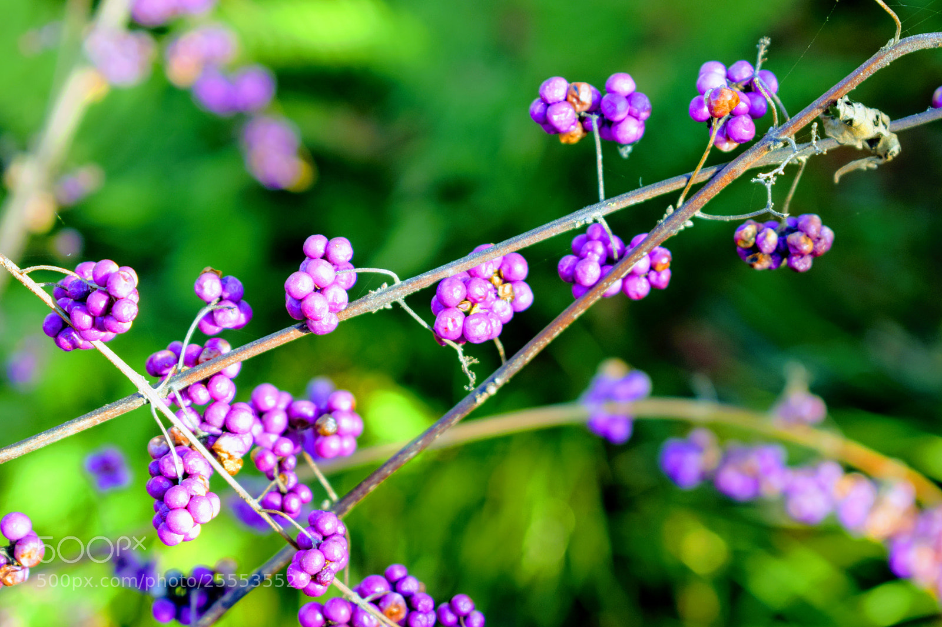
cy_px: 314
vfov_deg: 16.5
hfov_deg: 24.6
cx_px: 471
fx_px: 2158
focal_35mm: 82
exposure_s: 1/160
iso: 400
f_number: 6.3
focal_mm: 55
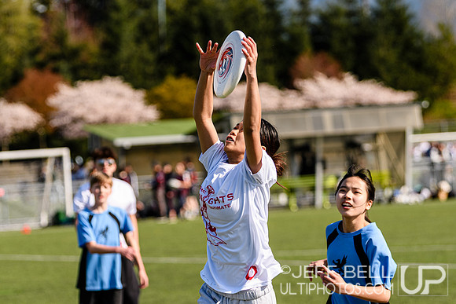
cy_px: 192
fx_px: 2778
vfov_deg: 6.3
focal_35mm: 219
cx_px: 228
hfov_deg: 9.4
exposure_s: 1/2500
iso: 160
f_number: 3.2
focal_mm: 116
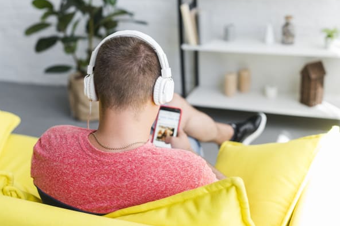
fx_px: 500
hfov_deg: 37.5
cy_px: 111
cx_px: 161
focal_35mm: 53
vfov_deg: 25.5
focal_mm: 50
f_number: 2.8
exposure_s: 1/160
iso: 160
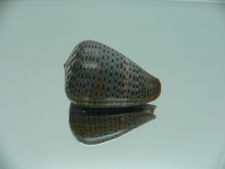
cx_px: 112
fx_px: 227
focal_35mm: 35
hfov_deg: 52.6
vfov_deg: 40.7
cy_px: 84
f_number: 2.8
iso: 100
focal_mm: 4.6
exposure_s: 1/60
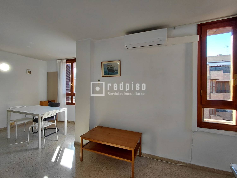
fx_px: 110
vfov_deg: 78.1
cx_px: 118
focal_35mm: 16
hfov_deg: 94.5
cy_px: 89
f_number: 2.2
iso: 50
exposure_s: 1/120
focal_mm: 1.64
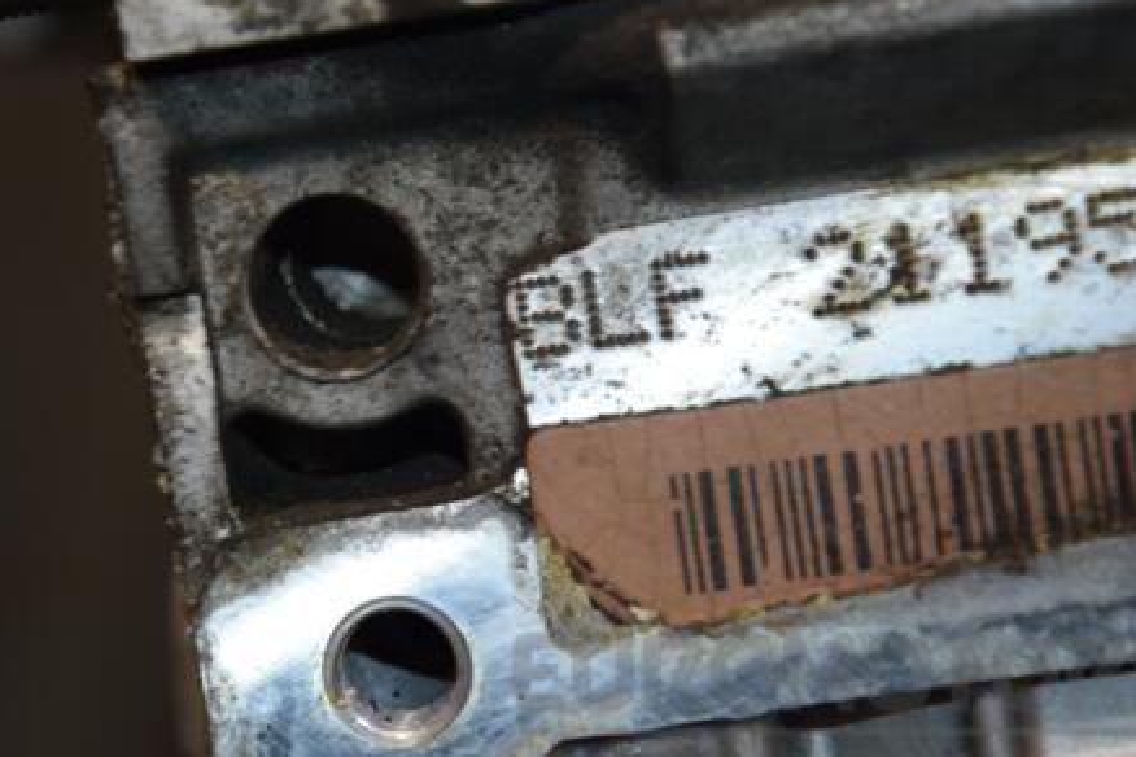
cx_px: 464
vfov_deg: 7.3
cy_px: 327
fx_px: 5964
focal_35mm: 189
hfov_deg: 10.9
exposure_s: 1/60
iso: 800
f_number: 5.6
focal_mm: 92
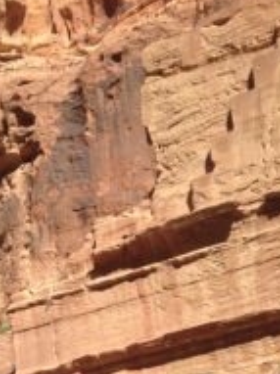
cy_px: 508
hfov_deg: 16.0
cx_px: 166
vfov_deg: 19.4
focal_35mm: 92
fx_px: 993
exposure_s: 1/1043
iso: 50
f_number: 2.4
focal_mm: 4.12
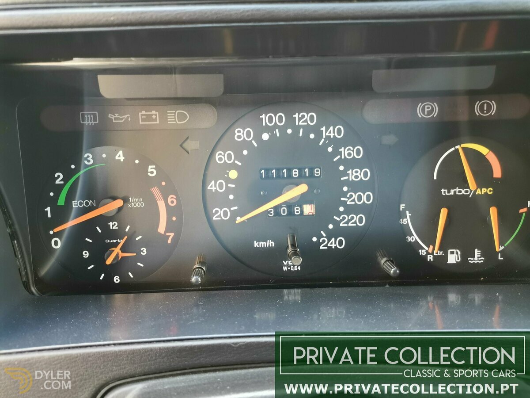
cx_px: 265
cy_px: 199
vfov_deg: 53.1
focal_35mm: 26
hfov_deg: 67.3
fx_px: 398
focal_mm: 4.75
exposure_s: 1/33.3
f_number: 1.8
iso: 800
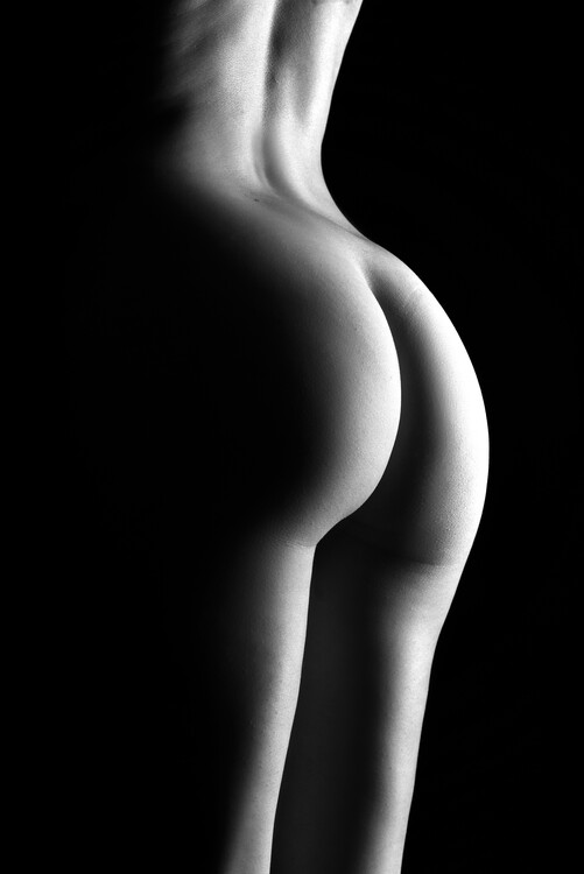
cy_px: 437
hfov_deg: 16.1
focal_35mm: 85
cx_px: 292
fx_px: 2065
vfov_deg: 23.9
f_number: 11
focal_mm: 85
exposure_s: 1/160
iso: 64
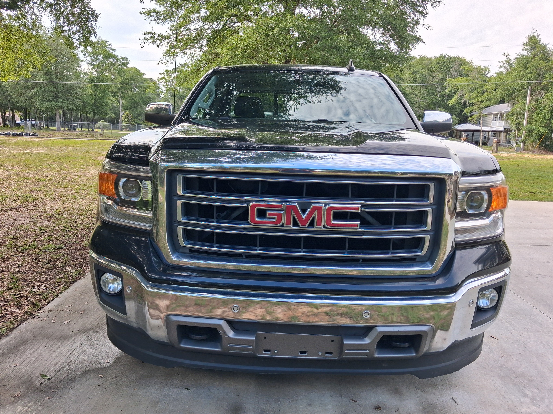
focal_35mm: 27
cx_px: 276
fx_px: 431
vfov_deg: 51.4
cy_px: 207
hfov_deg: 65.3
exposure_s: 1/102
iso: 25
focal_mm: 4
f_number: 1.8
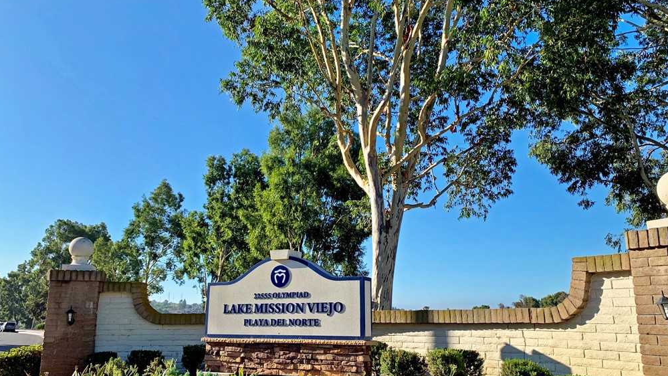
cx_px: 329
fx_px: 514
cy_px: 206
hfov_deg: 66.1
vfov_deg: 40.1
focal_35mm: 29
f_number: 1.8
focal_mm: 4.25
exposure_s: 1/1689
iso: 25
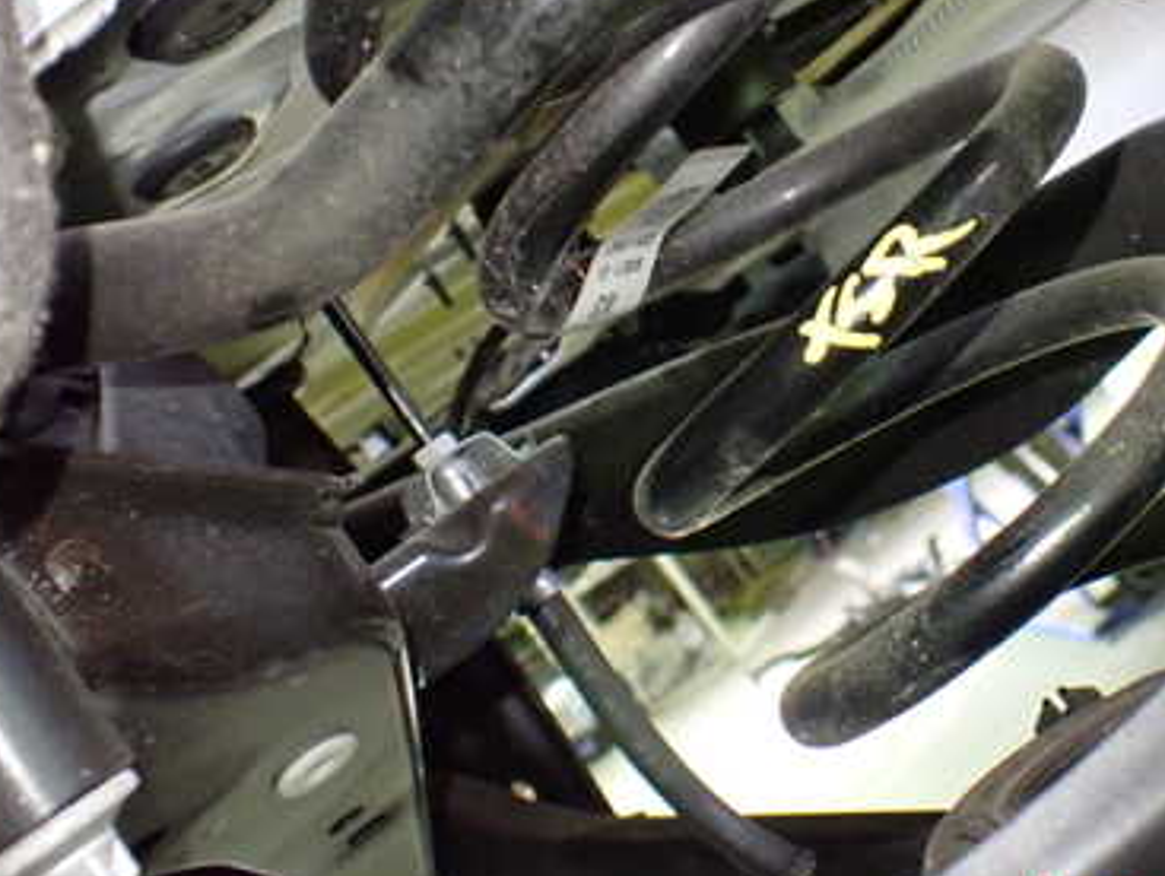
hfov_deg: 38.3
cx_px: 803
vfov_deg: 29.3
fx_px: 1651
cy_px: 238
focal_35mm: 49
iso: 1000
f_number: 2.3
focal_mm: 5.4
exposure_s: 1/30
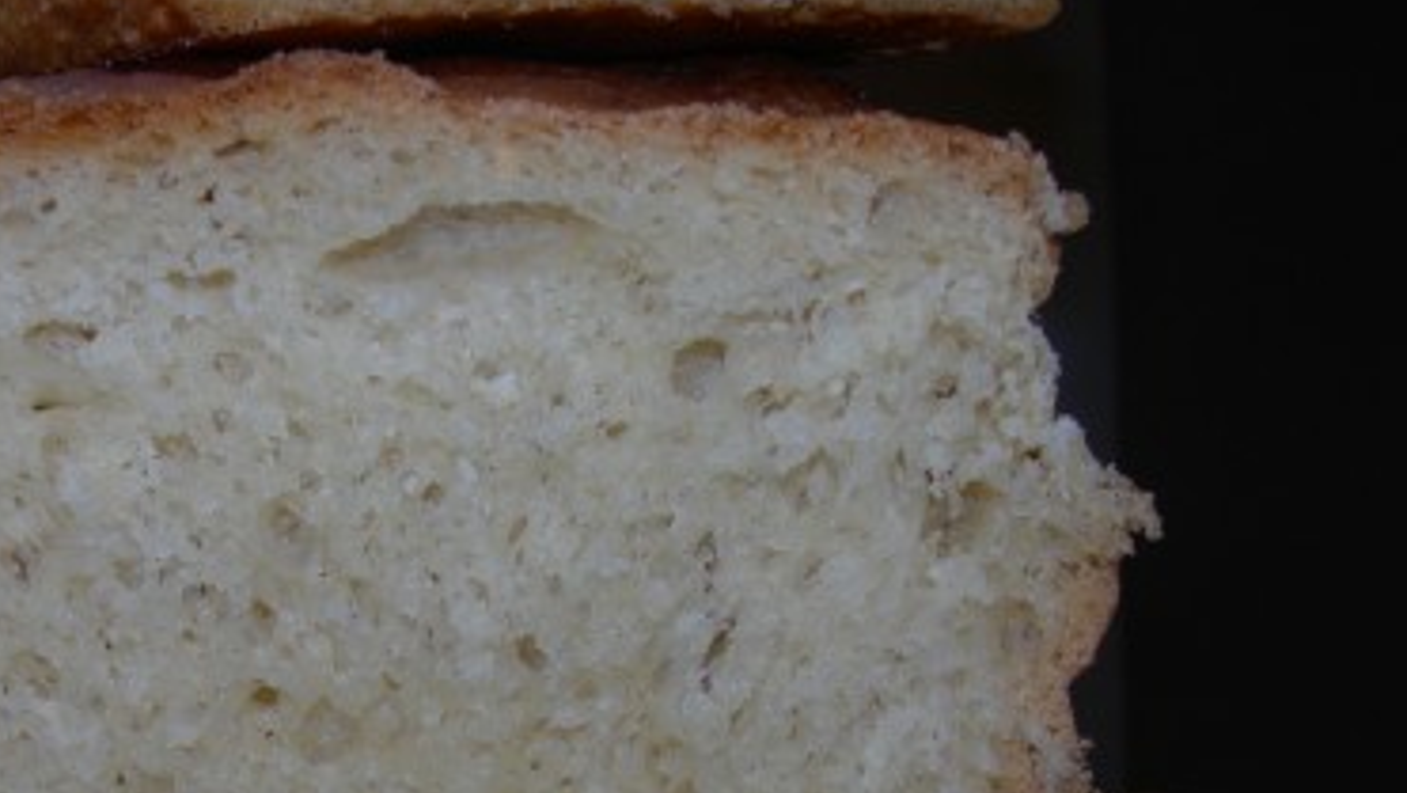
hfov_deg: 30.7
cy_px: 804
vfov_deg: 17.6
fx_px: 2501
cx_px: 303
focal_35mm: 67
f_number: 4.8
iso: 50
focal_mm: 7.8
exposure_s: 1/60.1
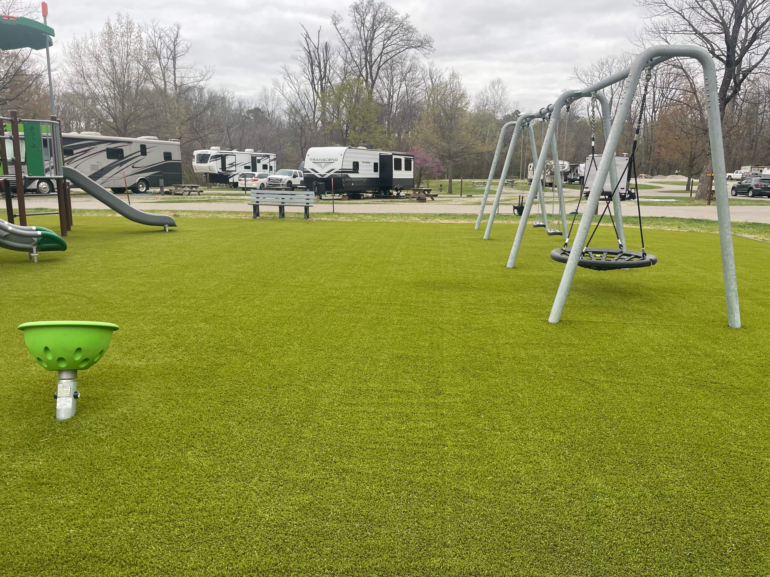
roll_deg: +0.0
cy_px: 288
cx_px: 385
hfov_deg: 67.3
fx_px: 578
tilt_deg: -11.0
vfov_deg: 53.1
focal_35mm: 26
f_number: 1.6
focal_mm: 4.2
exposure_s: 1/367
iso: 32
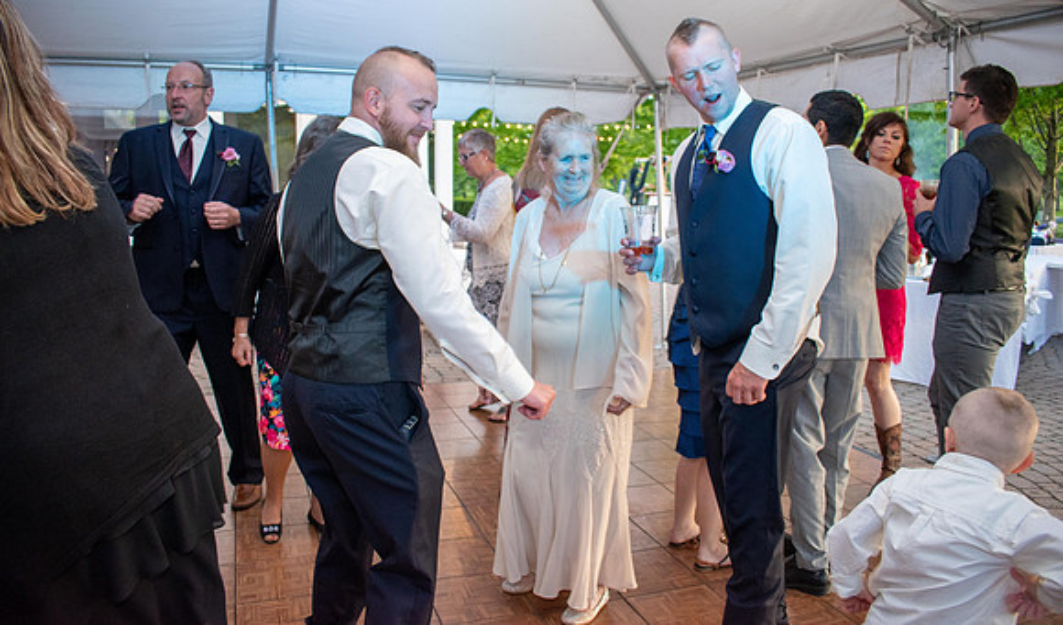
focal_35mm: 28
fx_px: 797
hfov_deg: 67.4
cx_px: 532
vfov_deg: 42.7
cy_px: 271
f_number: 3.5
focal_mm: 18
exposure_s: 1/60
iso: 1000
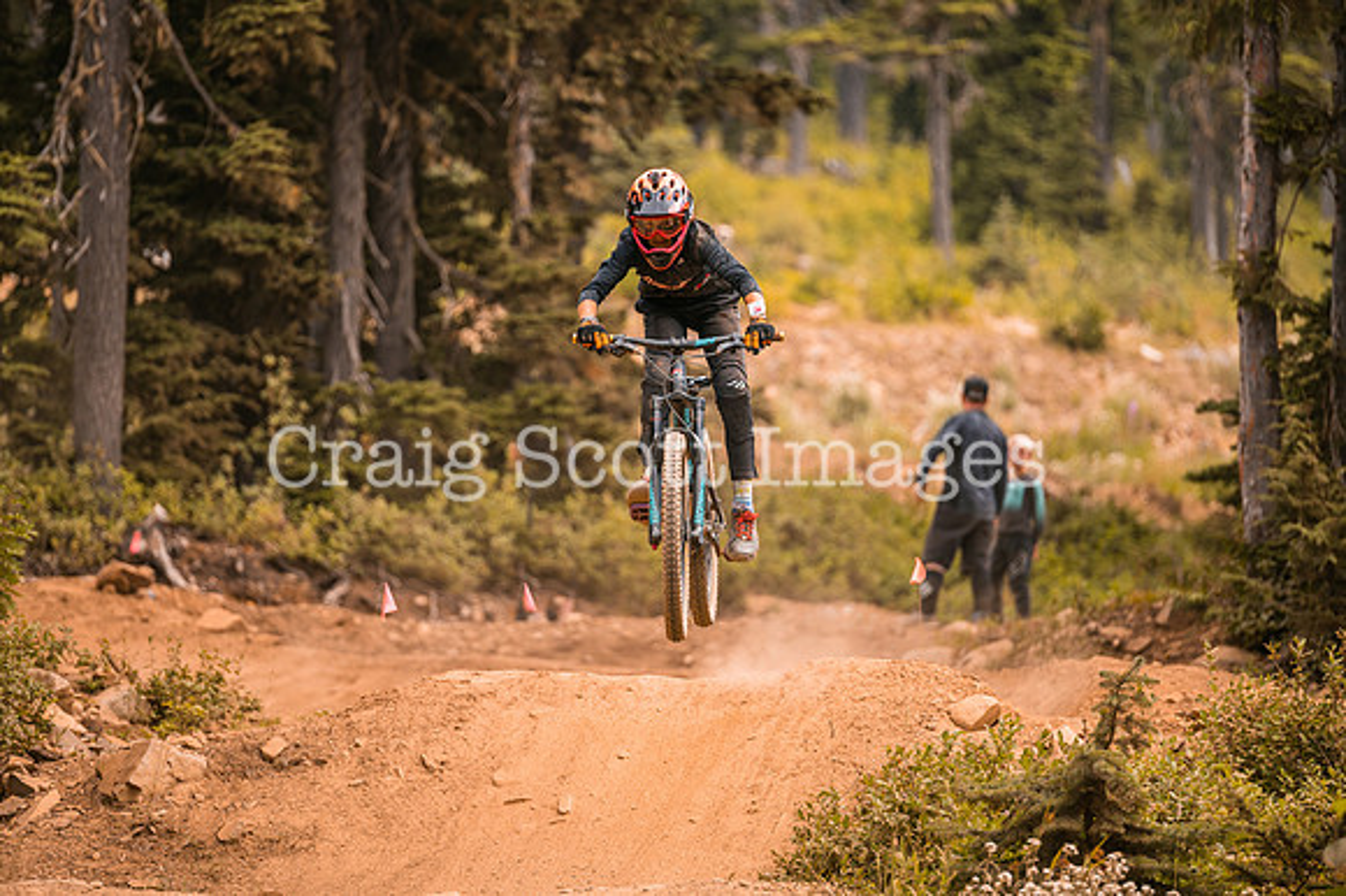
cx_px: 673
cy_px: 448
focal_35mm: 200
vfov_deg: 6.9
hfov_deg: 10.3
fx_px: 7473
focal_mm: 200
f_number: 2.8
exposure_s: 1/1600
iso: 360
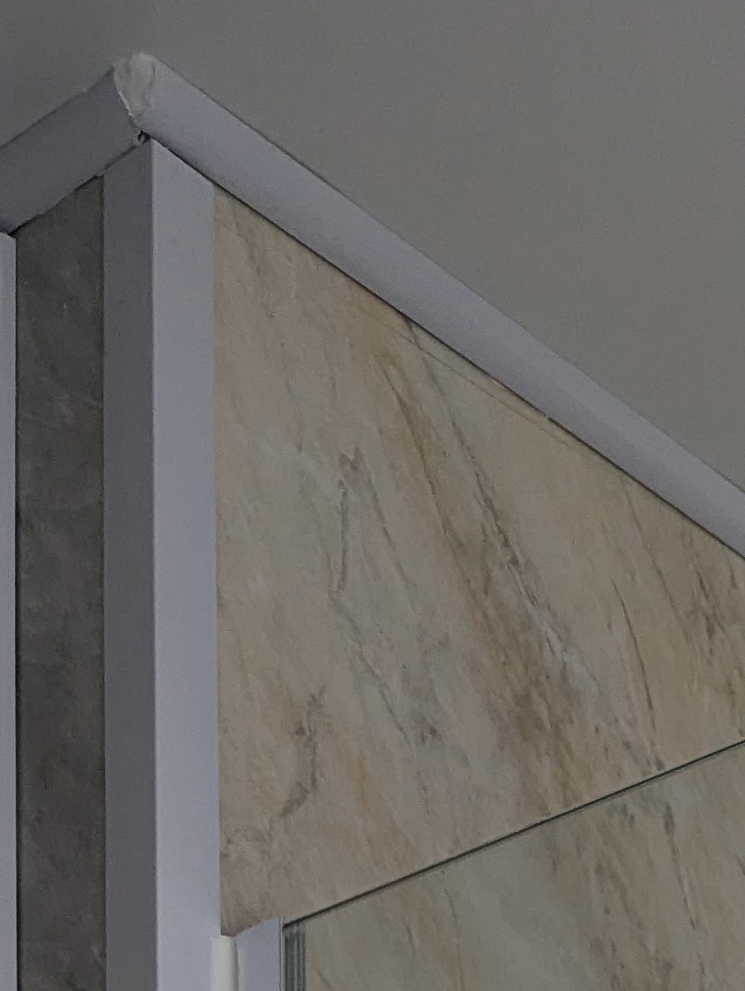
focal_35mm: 86
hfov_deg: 16.1
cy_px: 1706
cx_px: 1041
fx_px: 2463
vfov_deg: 18.5
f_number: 1.85
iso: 390
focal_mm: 6.81
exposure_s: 1/558
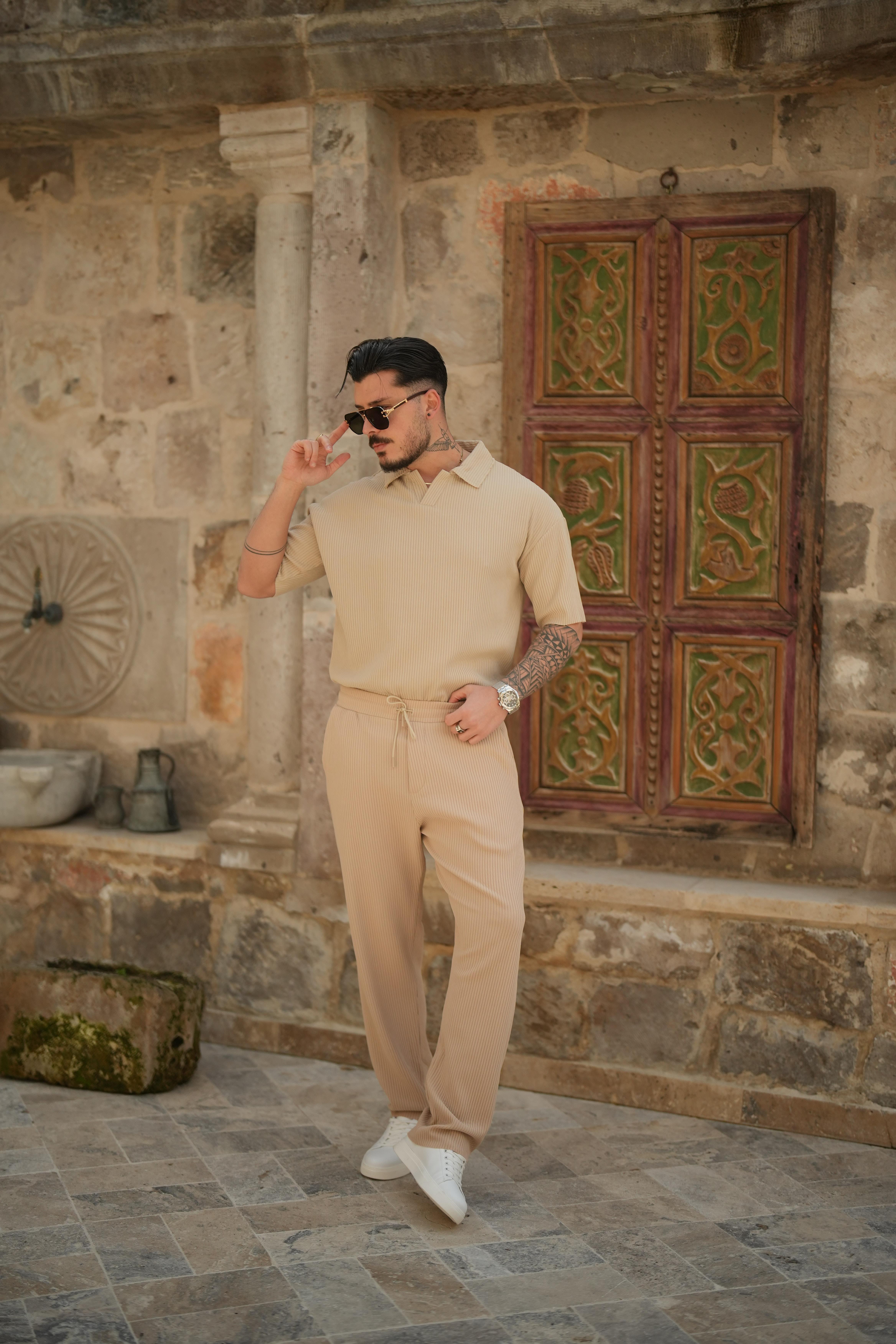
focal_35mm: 50
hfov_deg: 27.0
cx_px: 448
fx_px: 1867
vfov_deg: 39.6
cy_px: 672
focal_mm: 50
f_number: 1.2
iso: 320
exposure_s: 1/1250
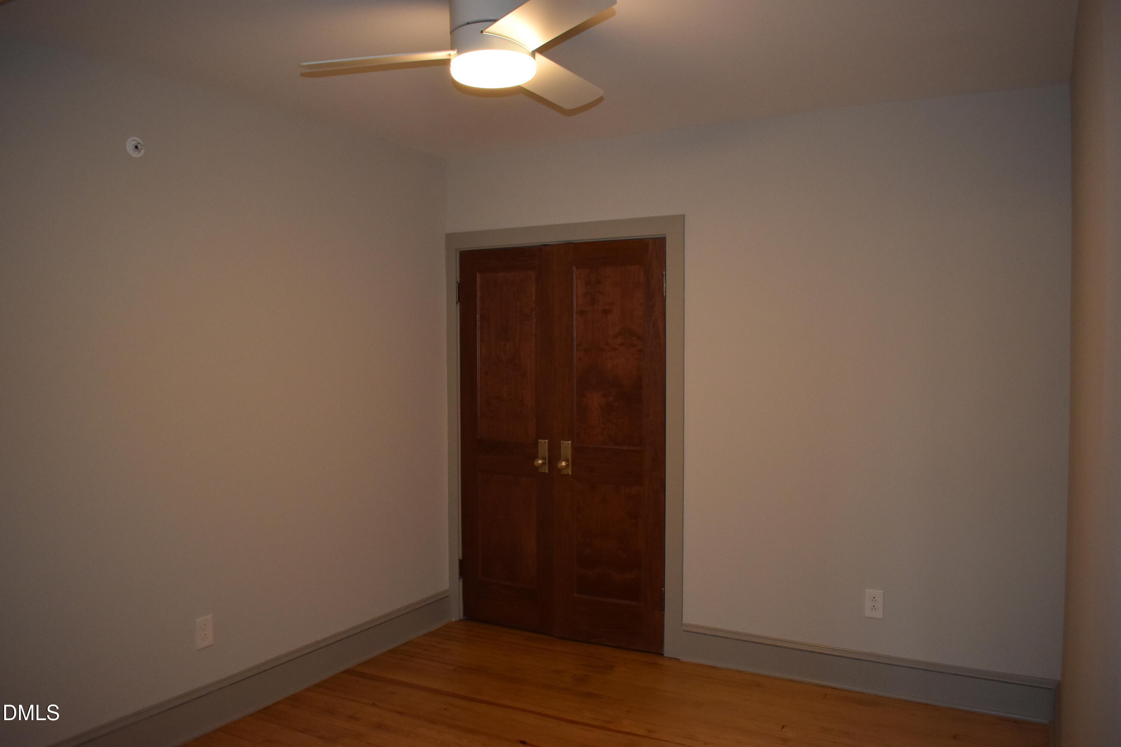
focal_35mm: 27
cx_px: 560
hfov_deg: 67.4
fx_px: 841
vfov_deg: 47.9
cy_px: 374
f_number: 3.5
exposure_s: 1/125
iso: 1400
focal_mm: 18
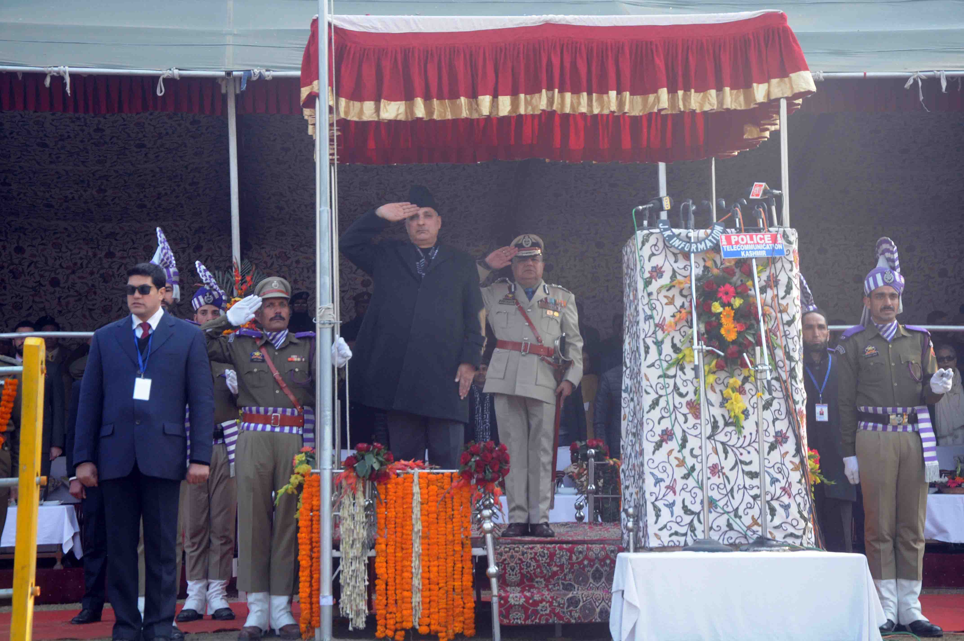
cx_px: 482
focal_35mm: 57
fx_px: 1524
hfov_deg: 35.1
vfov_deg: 23.7
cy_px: 320
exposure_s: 1/160
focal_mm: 38
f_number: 6.3
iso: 400
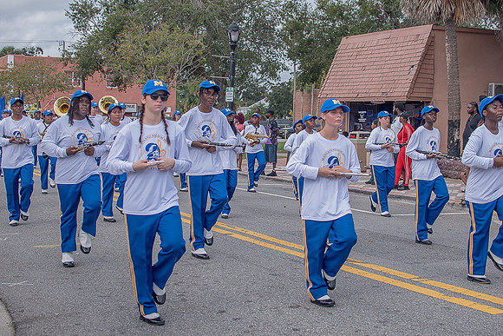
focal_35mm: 52
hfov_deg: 38.2
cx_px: 252
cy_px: 168
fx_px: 727
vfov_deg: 26.0
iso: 100
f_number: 4
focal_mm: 35
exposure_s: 1/500
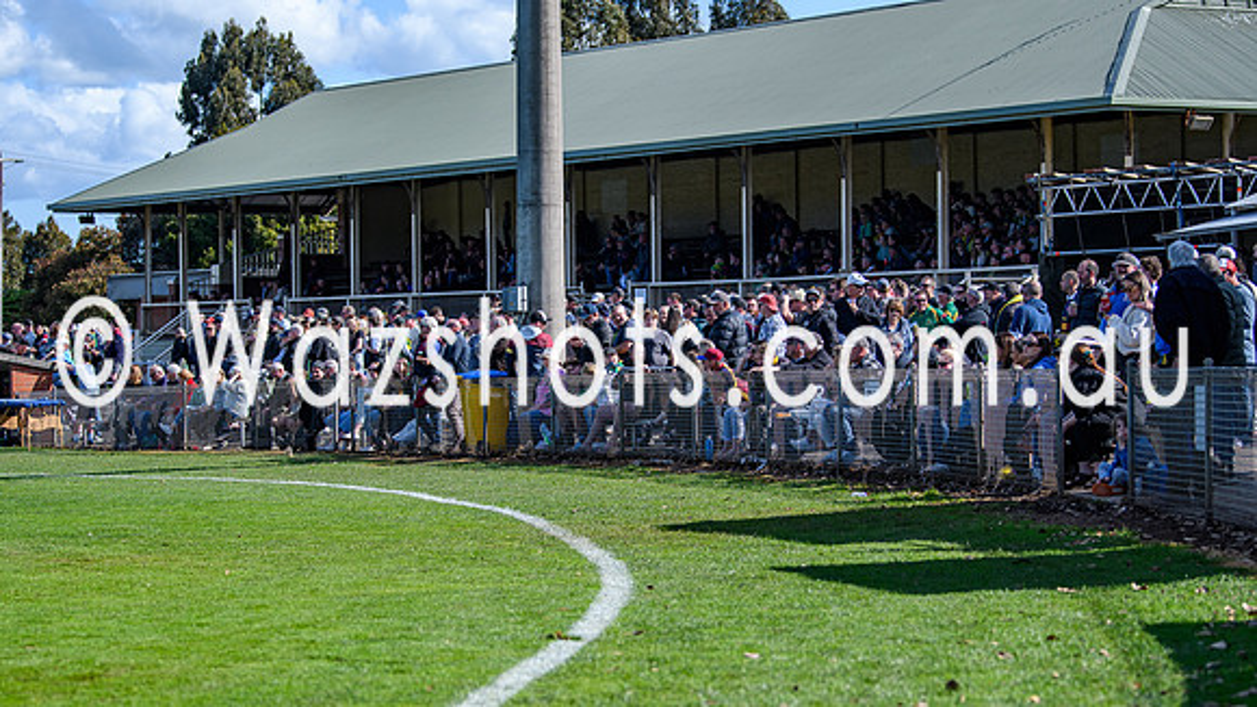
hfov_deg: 19.5
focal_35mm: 110
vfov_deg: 11.0
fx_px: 3665
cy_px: 419
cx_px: 628
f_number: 2.8
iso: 180
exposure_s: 1/3200
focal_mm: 70
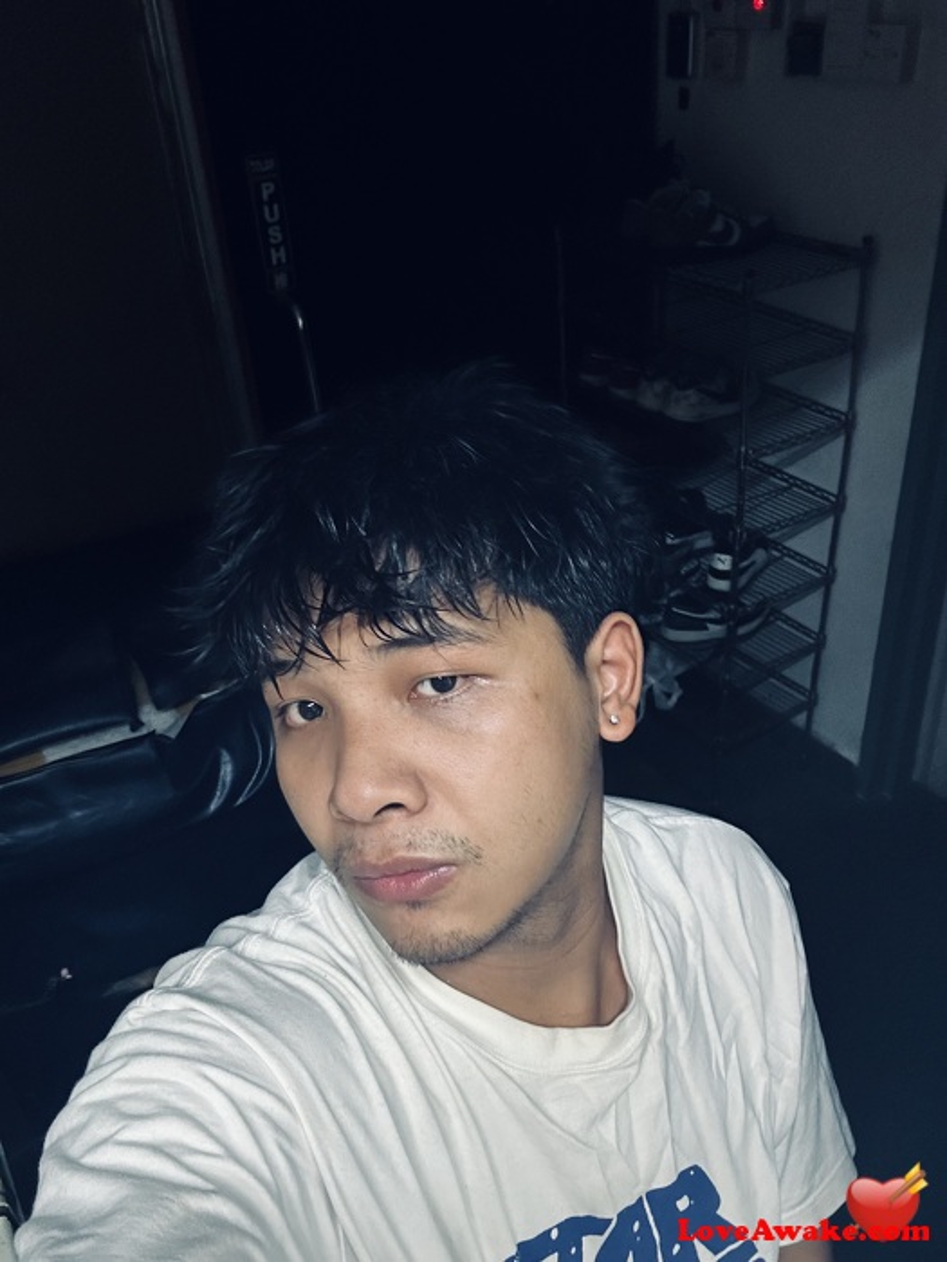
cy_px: 631
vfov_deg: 60.0
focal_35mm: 30
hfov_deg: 46.8
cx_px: 474
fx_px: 1094
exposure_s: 1/33
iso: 320
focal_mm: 2.69
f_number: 1.9
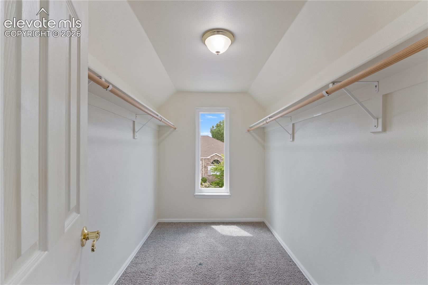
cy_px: 142
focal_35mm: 16
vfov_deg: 72.6
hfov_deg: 95.5
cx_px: 214
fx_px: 194
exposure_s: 1/3
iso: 125
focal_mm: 10.9
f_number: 9
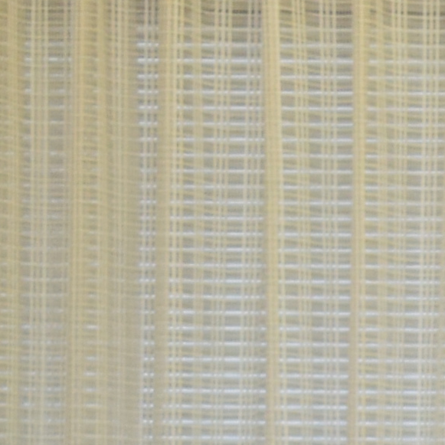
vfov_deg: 7.2
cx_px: 1236
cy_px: 733
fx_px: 3447
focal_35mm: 237
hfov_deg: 6.8
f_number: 4.5
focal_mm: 24
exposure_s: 1/80
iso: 800
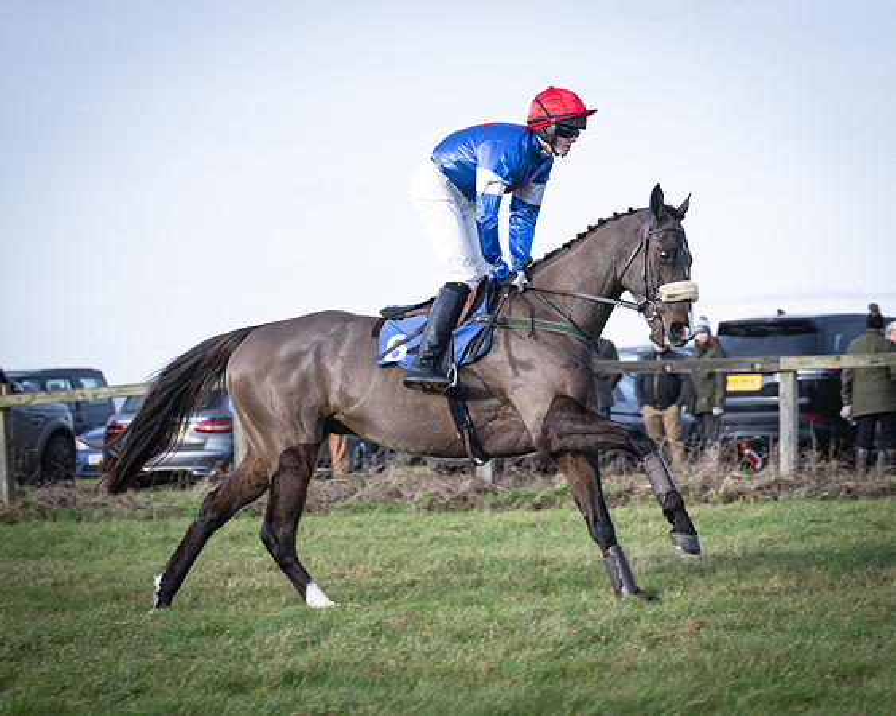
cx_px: 592
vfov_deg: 11.1
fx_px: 3694
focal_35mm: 139
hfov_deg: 13.8
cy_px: 350
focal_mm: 70
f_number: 2.8
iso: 125
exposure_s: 1/1000
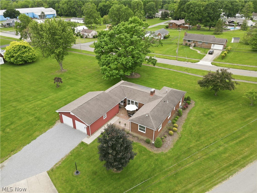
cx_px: 128
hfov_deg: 71.6
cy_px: 96
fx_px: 178
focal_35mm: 24
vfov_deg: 56.8
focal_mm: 4.5
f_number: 2.8
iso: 100
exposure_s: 1/60
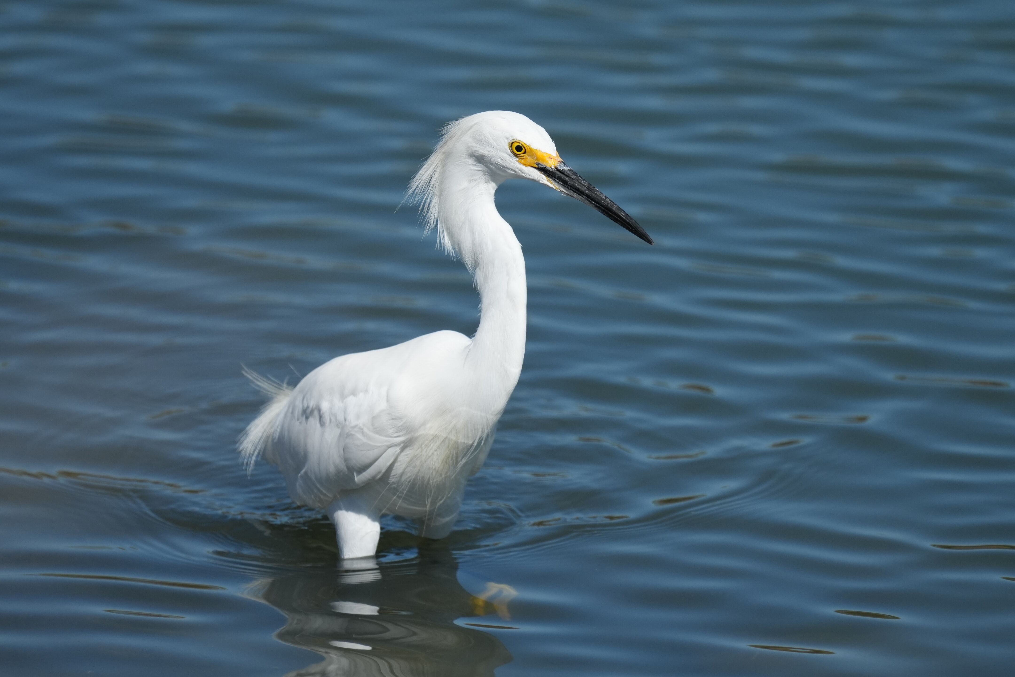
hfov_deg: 2.5
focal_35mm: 840
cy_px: 338
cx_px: 508
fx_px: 23681
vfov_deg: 1.6
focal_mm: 560
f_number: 6.3
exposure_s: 1/2500
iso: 500
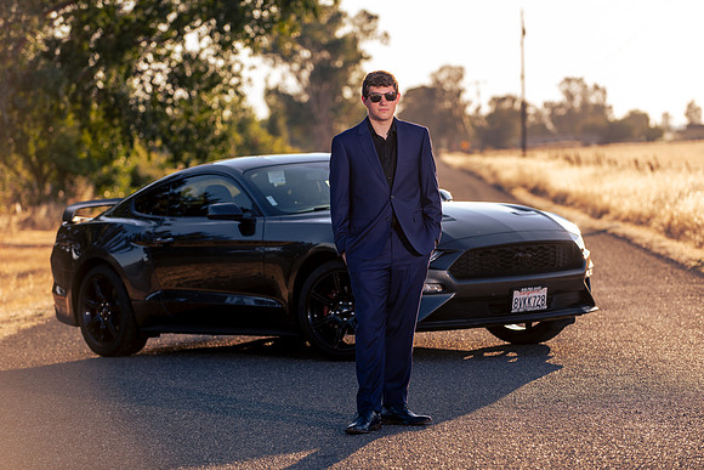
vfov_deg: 9.8
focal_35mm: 140
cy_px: 235
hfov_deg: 14.7
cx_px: 352
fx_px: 2738
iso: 31
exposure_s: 1/250
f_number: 4
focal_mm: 140
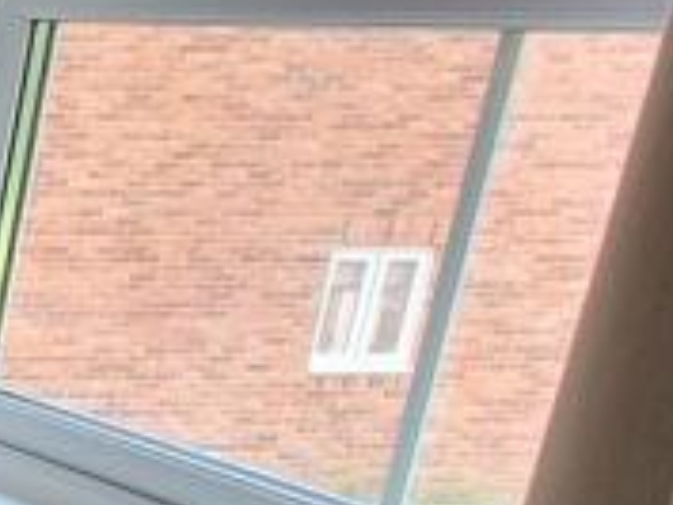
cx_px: -1148
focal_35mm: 75
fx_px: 1459
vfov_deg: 19.5
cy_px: 370
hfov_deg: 13.1
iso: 50
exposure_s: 1/100
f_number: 2.2
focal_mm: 2.2
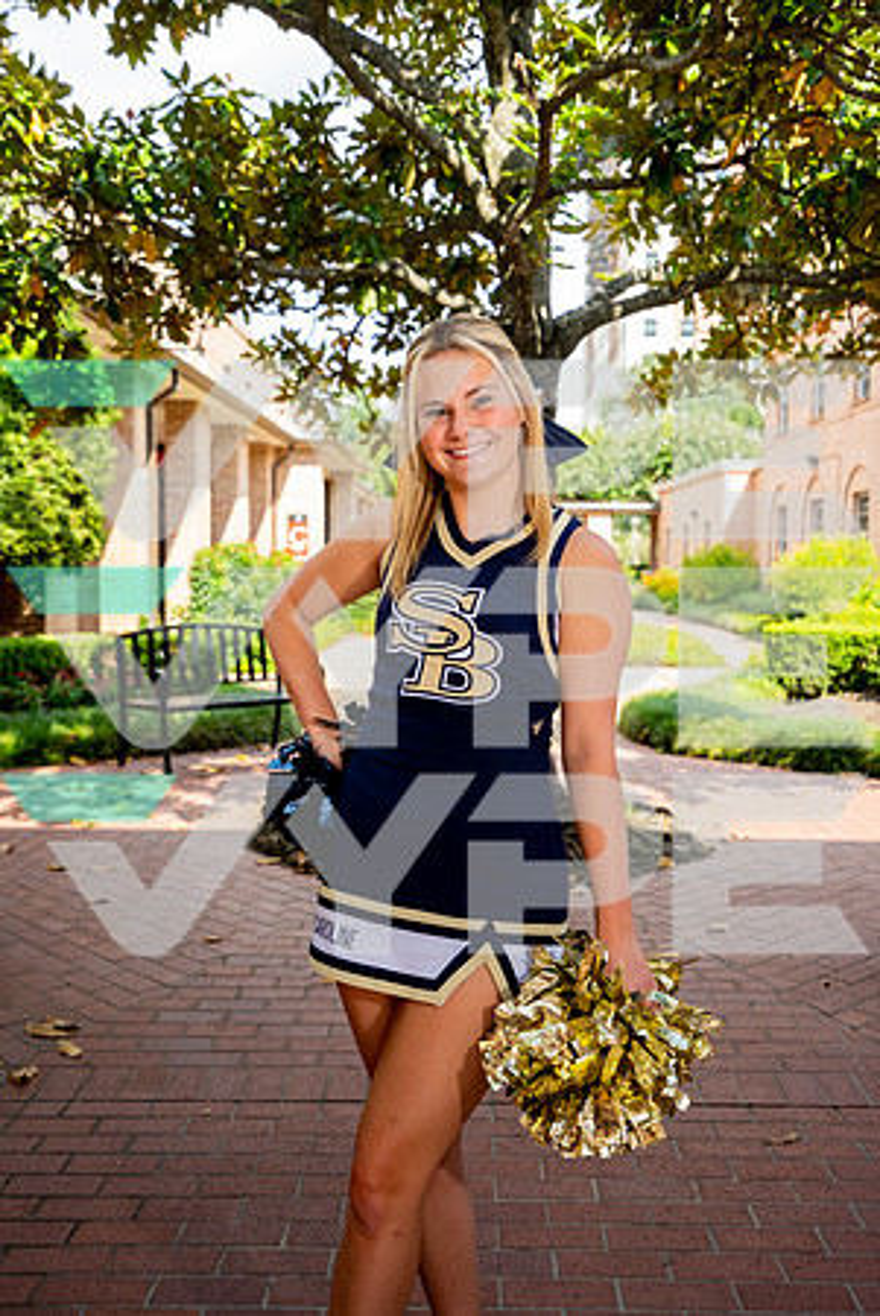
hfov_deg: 37.9
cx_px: 440
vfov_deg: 54.4
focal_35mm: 35
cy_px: 658
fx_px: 1280
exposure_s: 1/320
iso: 250
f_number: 4.5
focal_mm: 35
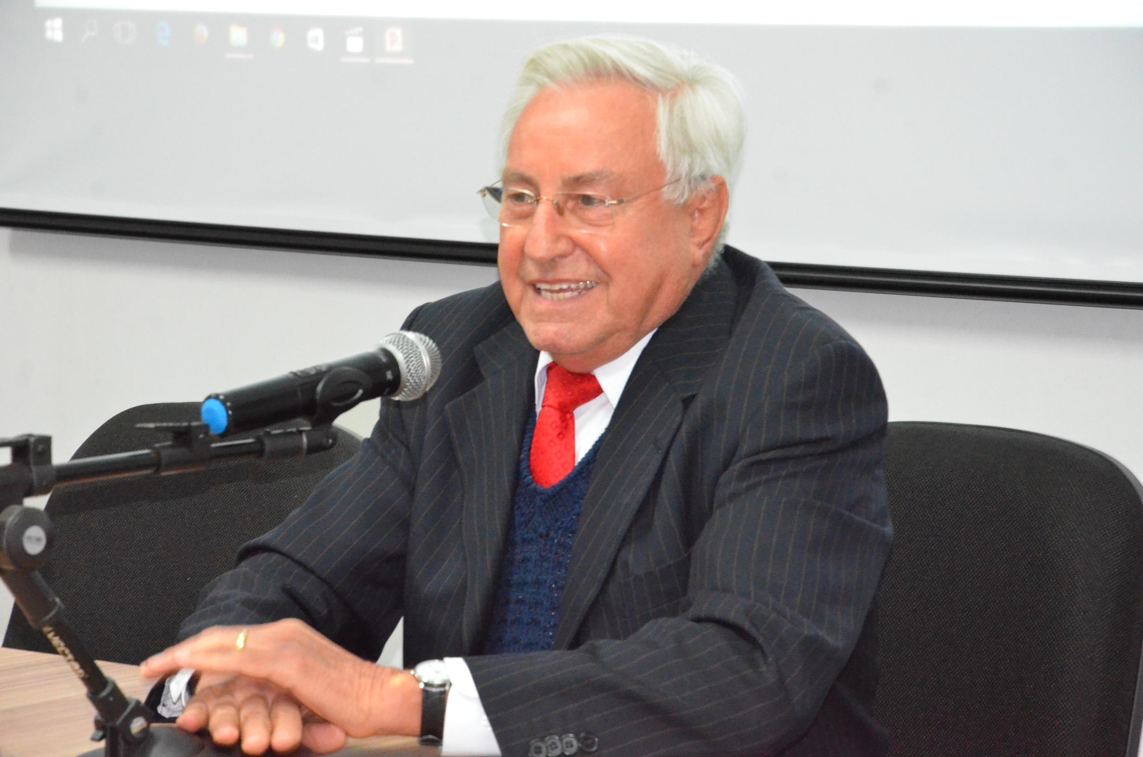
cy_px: 378
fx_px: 4990
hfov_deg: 13.1
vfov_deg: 8.7
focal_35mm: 158
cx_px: 572
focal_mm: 105
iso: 6400
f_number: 8
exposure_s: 1/60
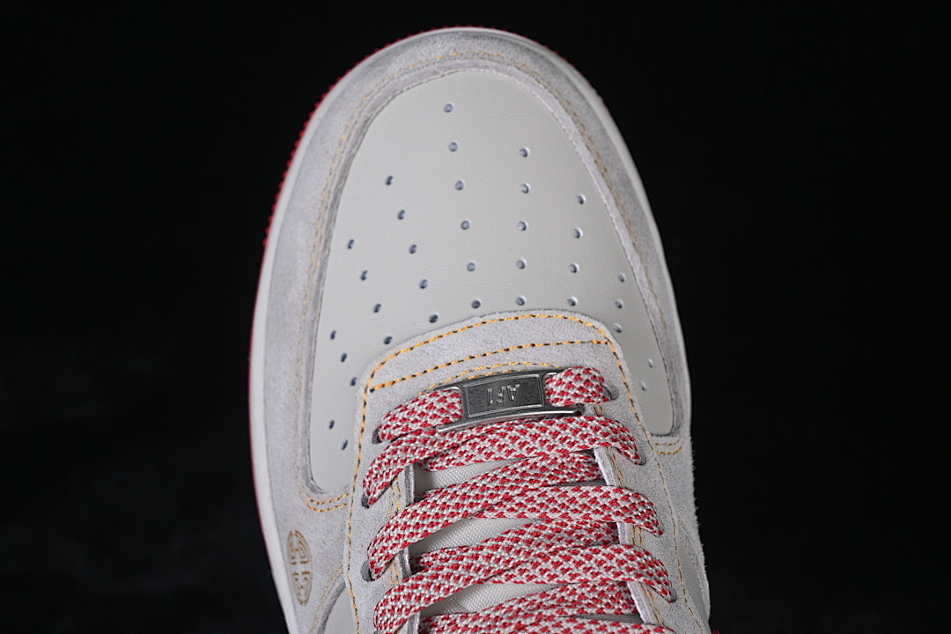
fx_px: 1981
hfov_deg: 27.0
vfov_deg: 18.2
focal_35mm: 75
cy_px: 317
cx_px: 476
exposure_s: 1/80
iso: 160
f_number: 7.1
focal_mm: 50
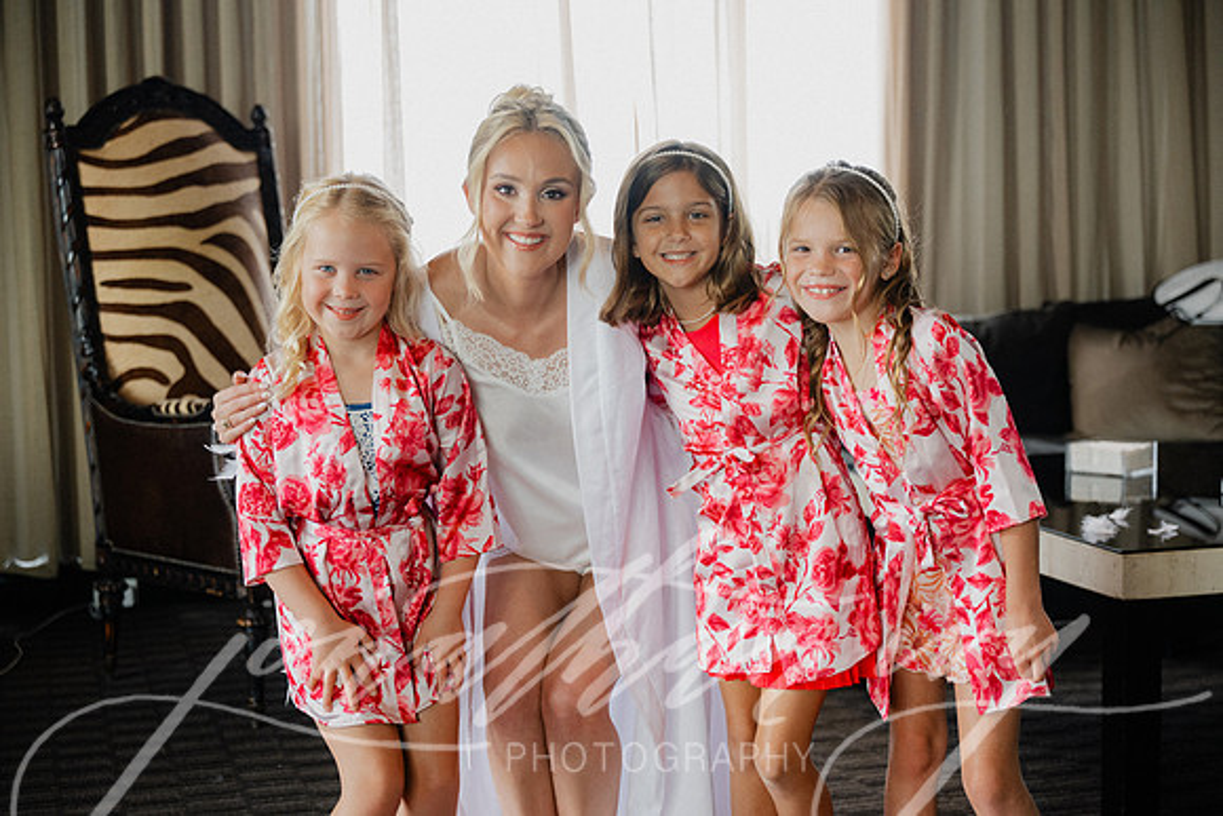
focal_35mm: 57
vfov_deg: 23.8
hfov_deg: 35.0
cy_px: 408
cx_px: 612
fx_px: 1937
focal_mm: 57
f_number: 2.8
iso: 1400
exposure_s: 1/320
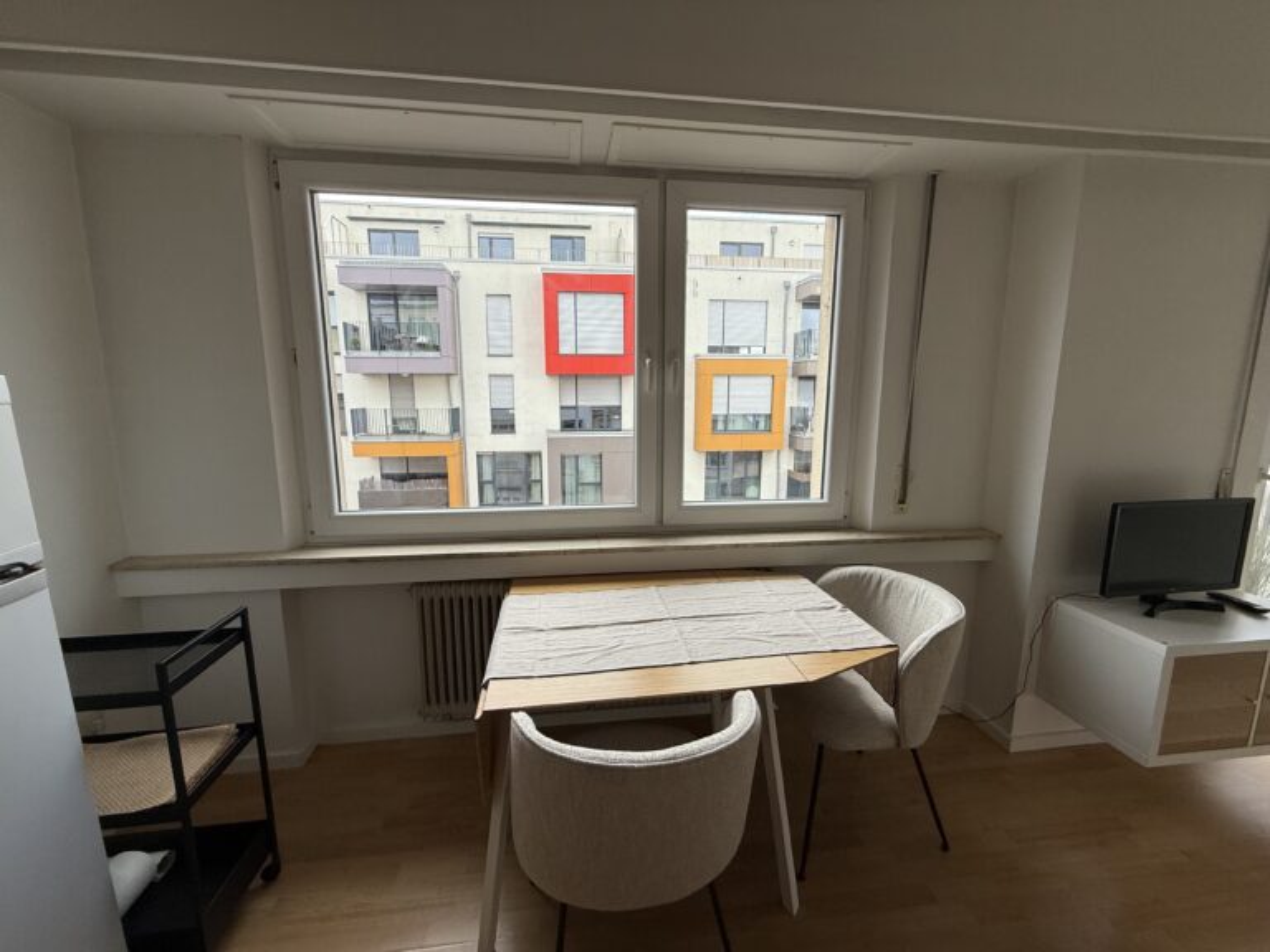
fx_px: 514
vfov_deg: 85.7
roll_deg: -0.2
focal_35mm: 14
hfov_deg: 102.1
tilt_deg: -9.3
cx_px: 635
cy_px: 476
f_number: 2.2
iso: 64
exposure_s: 1/99
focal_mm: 2.22
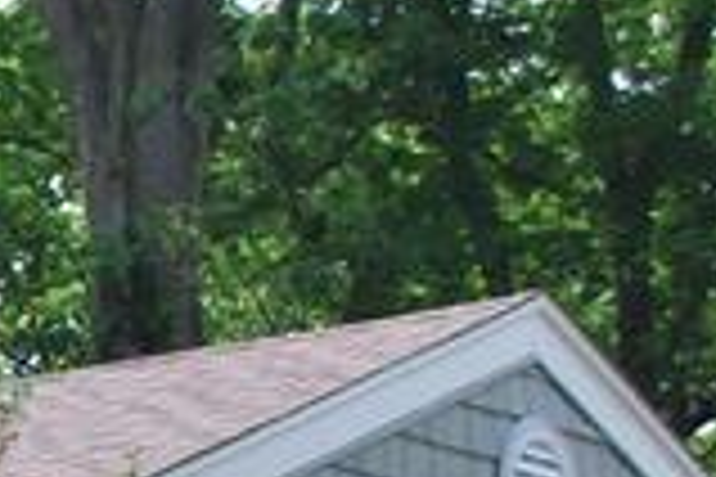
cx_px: -1130
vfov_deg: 5.7
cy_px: 1051
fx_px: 4614
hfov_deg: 8.0
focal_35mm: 232
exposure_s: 1/125
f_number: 5.6
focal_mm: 24
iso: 100
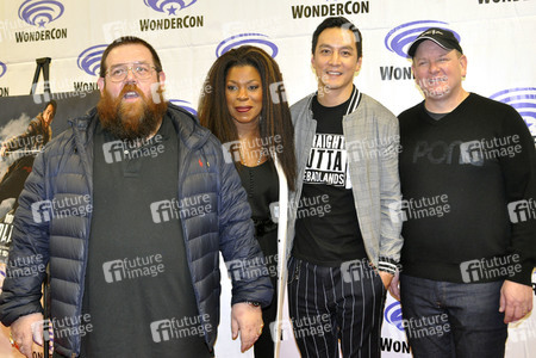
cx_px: 268
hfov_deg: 53.1
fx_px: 536
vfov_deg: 36.9
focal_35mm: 36
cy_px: 179
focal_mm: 24
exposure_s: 1/60
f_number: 4.5
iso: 1250
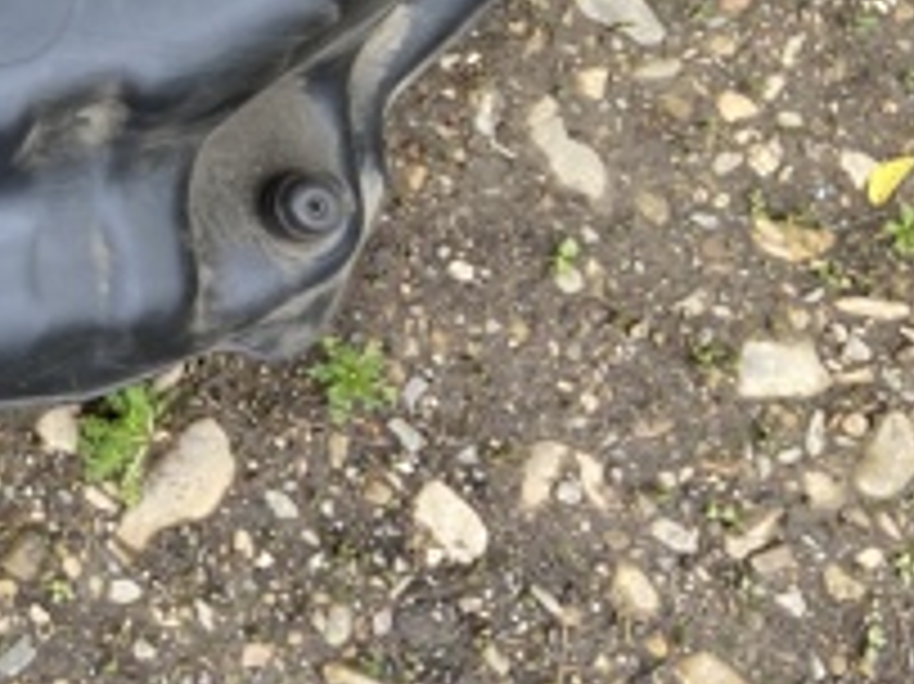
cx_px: -293
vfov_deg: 17.2
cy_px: -117
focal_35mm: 82
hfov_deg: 21.4
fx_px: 2164
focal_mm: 4.25
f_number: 1.8
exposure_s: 1/162
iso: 32
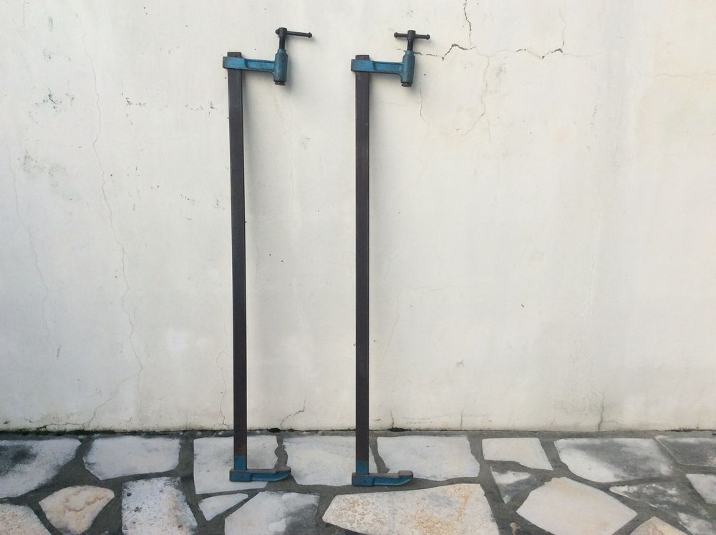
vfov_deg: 44.1
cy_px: 268
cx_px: 358
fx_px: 661
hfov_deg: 56.9
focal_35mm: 32
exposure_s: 1/239
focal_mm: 3.3
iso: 32
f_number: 2.4
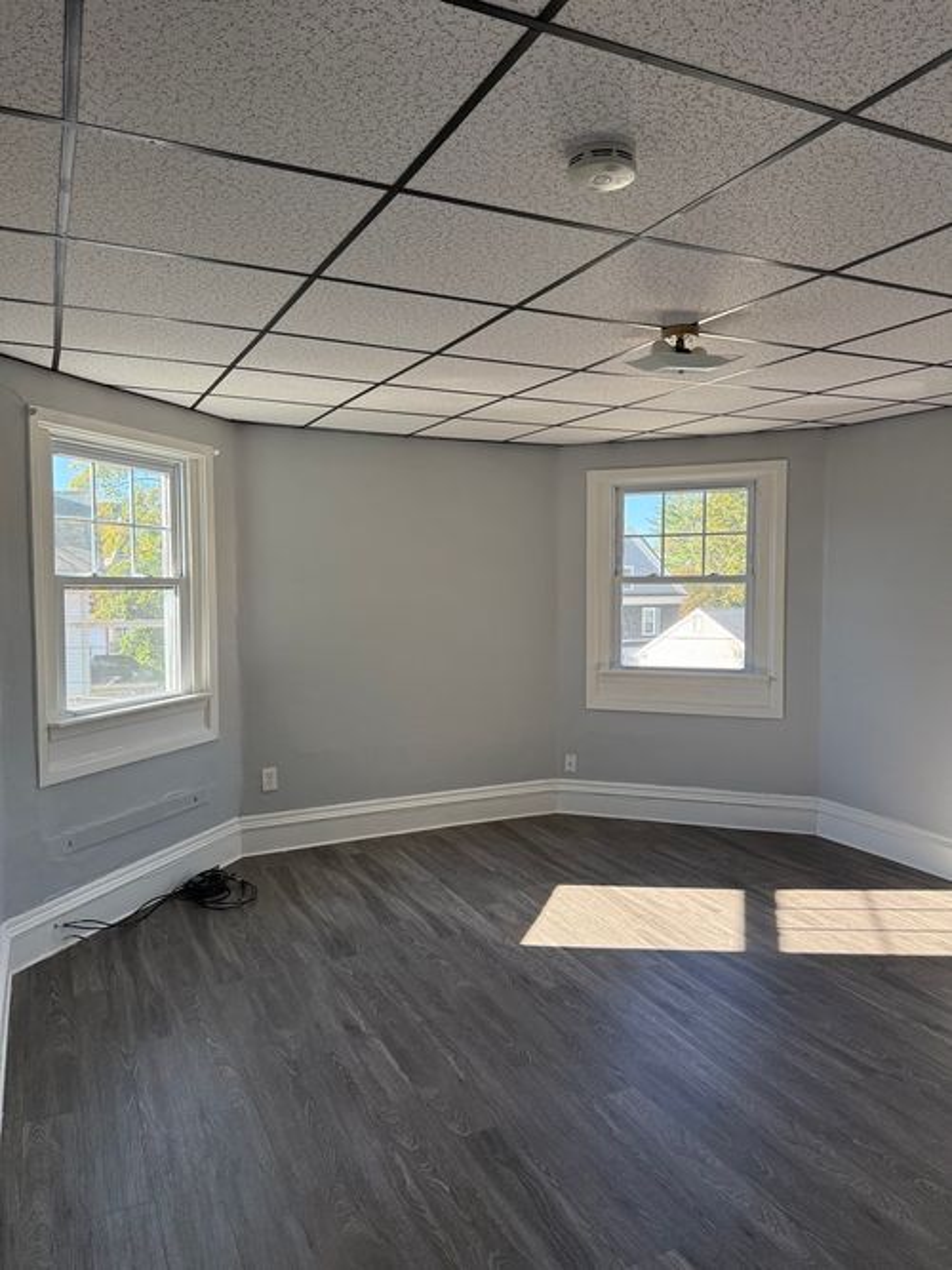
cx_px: 476
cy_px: 635
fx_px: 880
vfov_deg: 71.6
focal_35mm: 24
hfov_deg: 56.8
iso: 160
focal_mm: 6.76
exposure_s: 1/228
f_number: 1.78
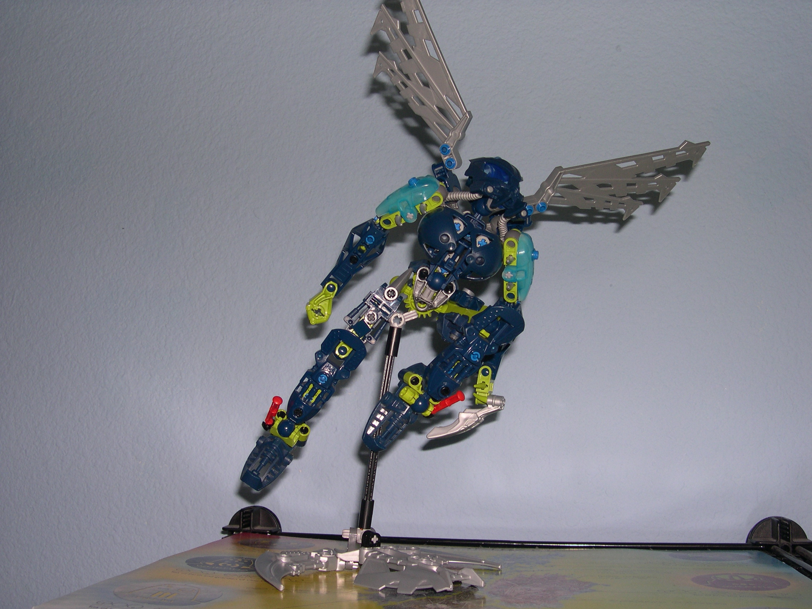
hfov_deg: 49.0
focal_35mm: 38
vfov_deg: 37.7
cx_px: 406
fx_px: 891
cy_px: 304
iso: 100
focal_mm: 8
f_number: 7.6
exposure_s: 1/30
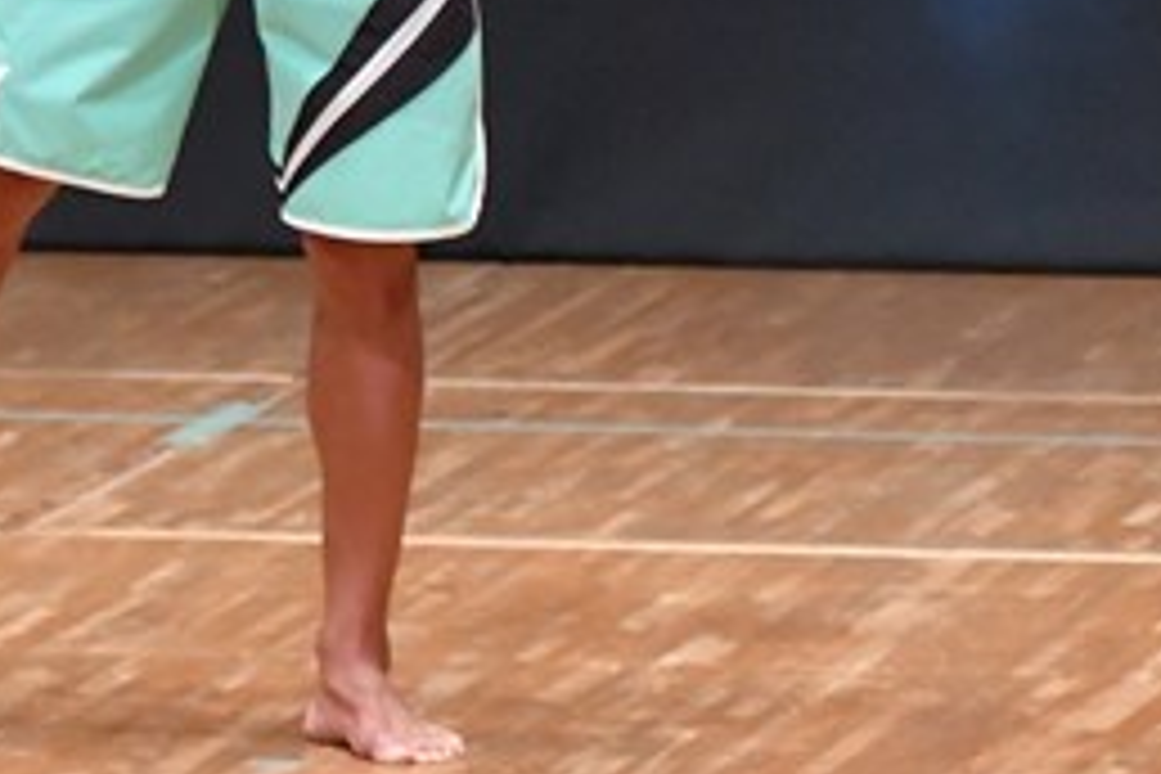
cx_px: 1064
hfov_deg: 2.5
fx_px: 26120
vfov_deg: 1.7
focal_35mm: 810
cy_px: -135
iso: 8000
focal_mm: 180
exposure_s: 1/400
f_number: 5.6
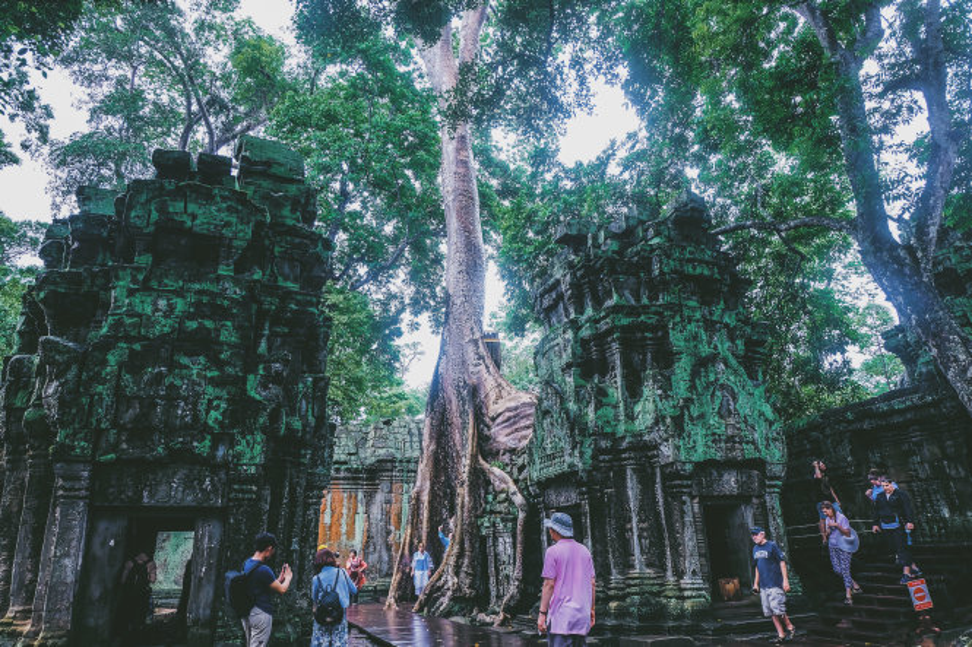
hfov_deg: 73.8
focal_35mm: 24
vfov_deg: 53.1
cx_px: 486
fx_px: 648
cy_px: 324
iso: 400
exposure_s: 1/160
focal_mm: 16
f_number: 4.5
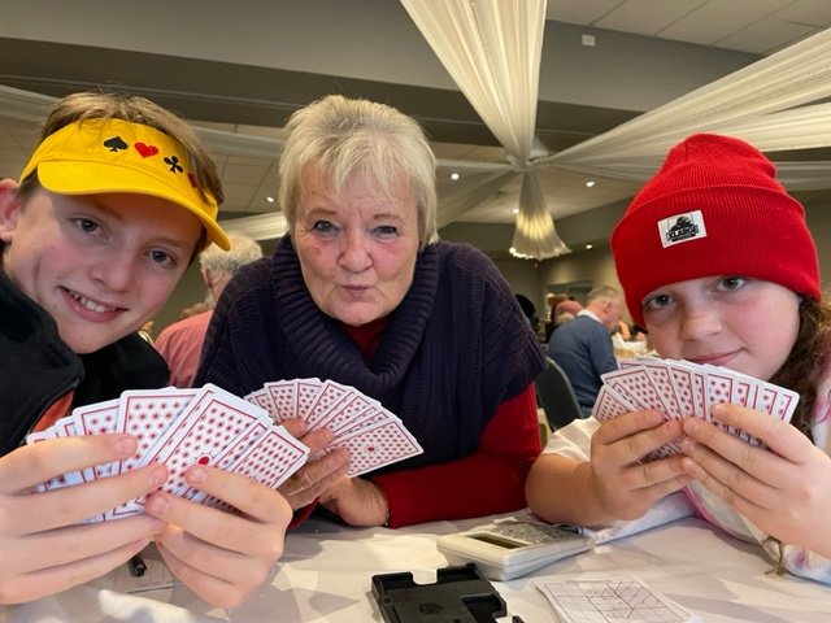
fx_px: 624
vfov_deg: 53.1
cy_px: 312
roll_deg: +0.4
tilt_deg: +0.2
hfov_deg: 67.3
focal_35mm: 26
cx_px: 416
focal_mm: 4.2
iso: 500
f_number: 1.6
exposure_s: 1/50
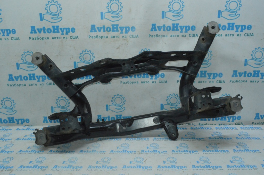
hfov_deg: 67.4
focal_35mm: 27
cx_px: 132
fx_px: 198
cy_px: 88
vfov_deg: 47.9
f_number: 22
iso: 4500
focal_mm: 18
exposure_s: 1/50
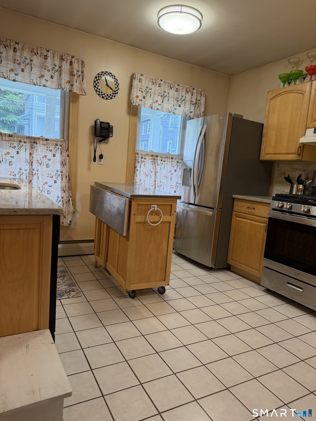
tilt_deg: -7.3
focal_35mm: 24
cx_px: 158
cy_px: 210
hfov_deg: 56.8
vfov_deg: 71.6
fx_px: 292
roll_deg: -5.0
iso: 160
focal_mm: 6.76
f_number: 1.78
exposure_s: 1/120
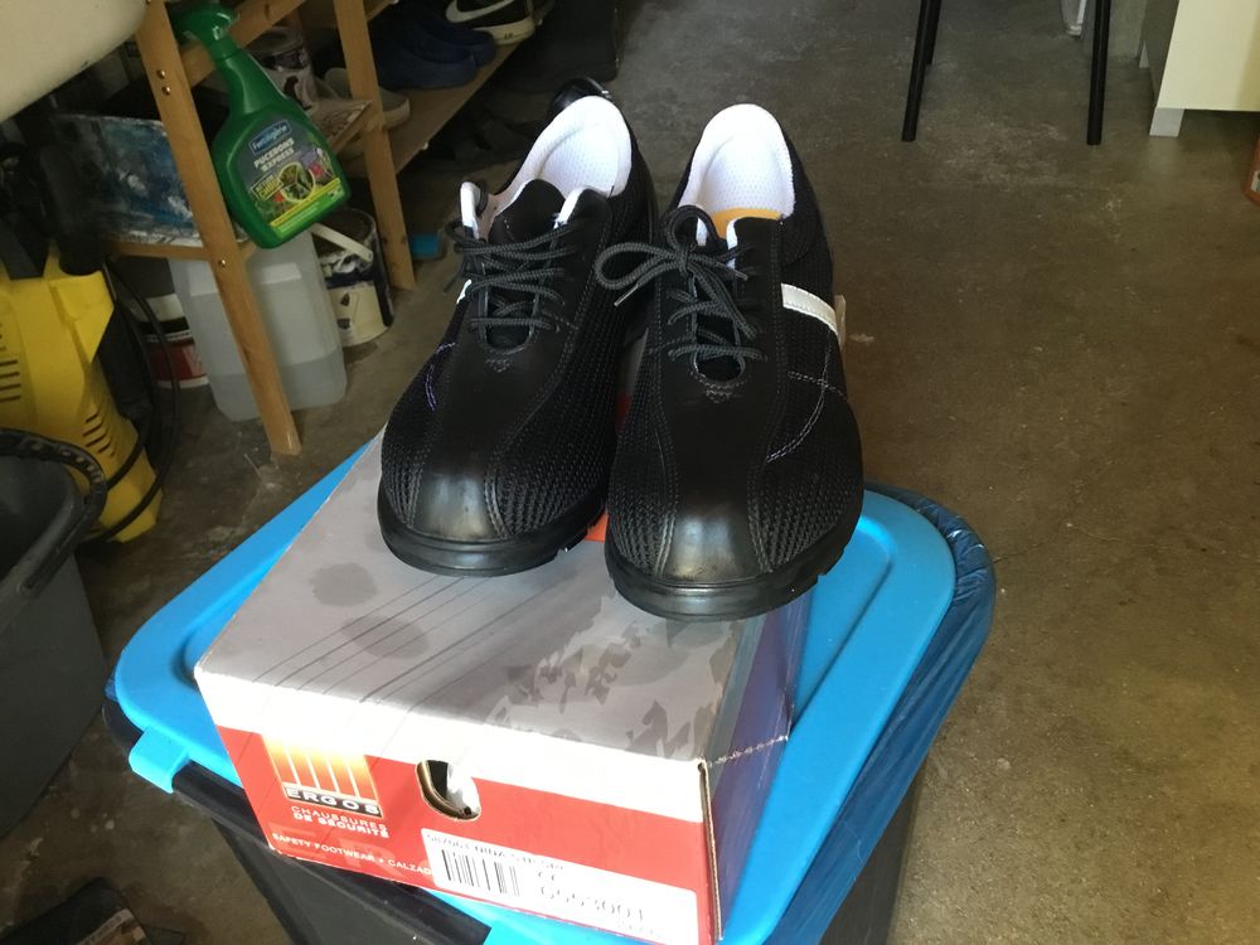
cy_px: 472
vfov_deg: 45.4
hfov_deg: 58.4
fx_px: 1128
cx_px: 630
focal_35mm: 31
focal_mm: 3.3
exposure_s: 1/33
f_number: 2.4
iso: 200
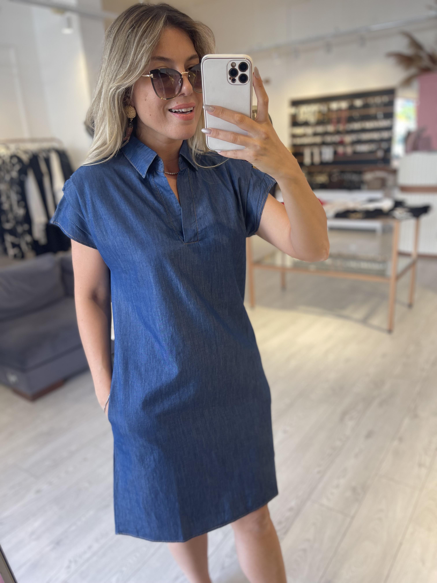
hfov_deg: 53.1
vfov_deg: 67.3
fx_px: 438
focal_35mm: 26
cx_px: 218
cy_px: 292
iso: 40
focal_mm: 5.1
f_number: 1.6
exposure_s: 1/100
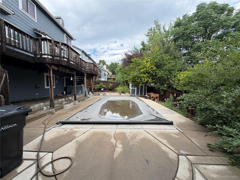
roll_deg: -0.5
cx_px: 120
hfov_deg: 102.1
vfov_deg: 85.7
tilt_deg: -4.4
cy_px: 90
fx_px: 97
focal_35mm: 14
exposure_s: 1/502
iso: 40
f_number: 2.2
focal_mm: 2.22
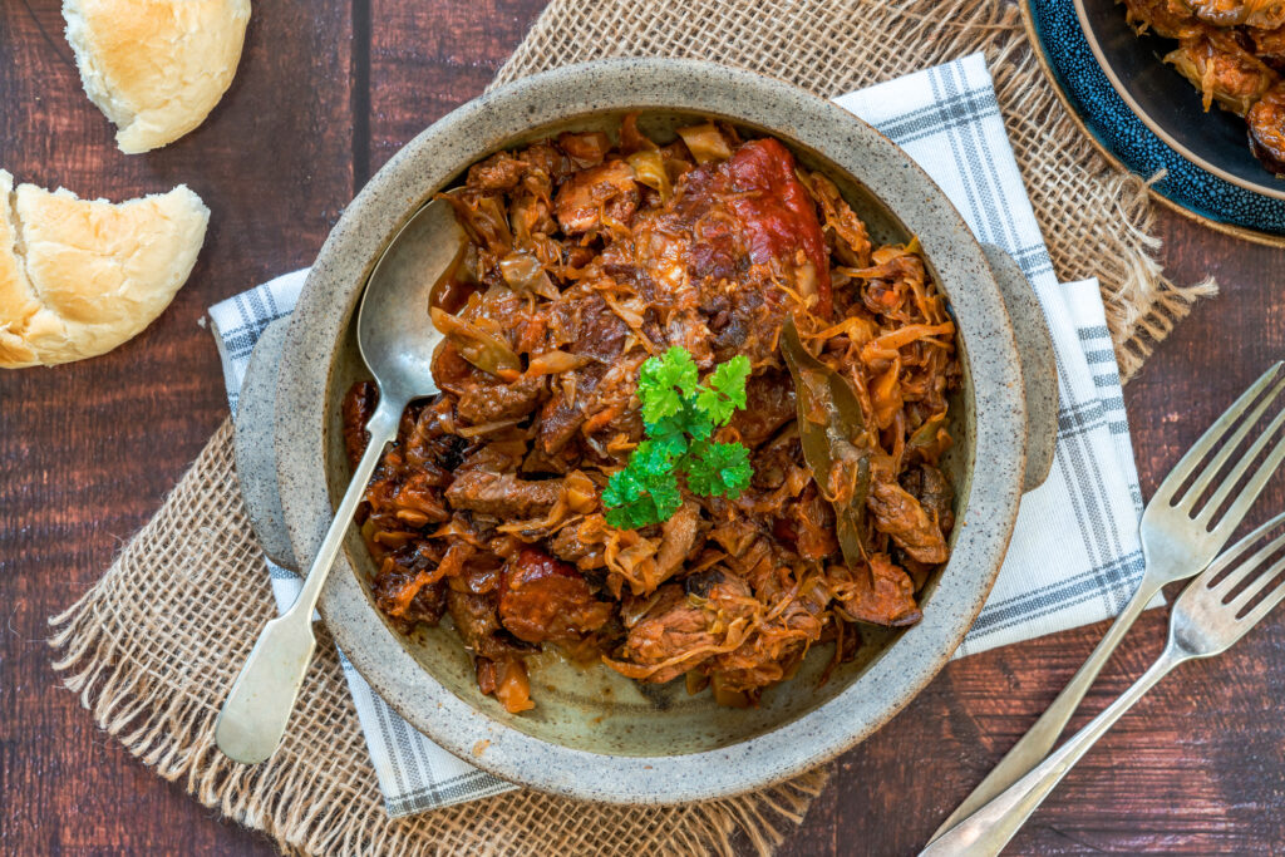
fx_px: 3213
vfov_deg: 15.2
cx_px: 642
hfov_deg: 22.6
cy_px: 428
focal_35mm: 90
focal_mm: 90
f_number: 10
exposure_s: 1
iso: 100
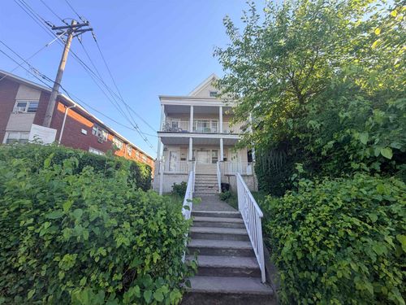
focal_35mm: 14
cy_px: 152
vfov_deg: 85.7
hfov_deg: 102.1
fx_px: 164
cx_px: 203
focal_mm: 2.22
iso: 64
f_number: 2.2
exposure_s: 1/439
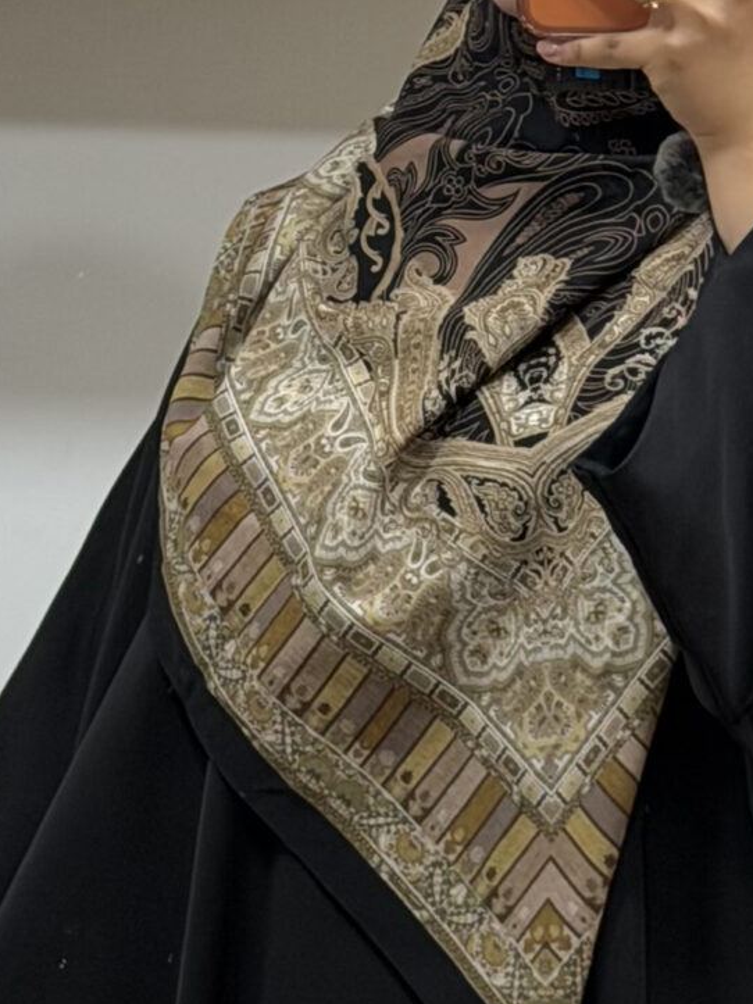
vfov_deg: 11.6
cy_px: 664
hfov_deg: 8.7
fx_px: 4932
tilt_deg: -10.3
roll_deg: -1.7
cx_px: 546
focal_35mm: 170
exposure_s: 1/100
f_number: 1.78
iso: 64
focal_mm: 6.76
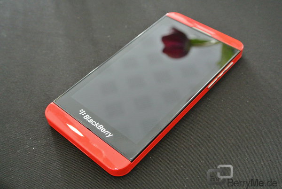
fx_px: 353
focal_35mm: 45
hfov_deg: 43.5
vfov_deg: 30.0
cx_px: 141
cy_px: 94
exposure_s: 1/30
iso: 2500
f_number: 4.5
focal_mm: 16.9
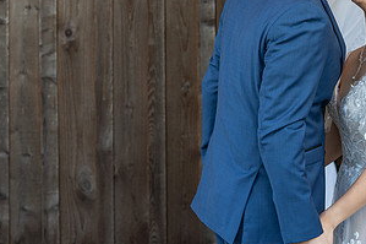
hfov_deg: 12.8
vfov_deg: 8.6
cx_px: 329
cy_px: 58
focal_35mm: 159
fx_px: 1616
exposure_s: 1/200
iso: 250
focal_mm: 80
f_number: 4
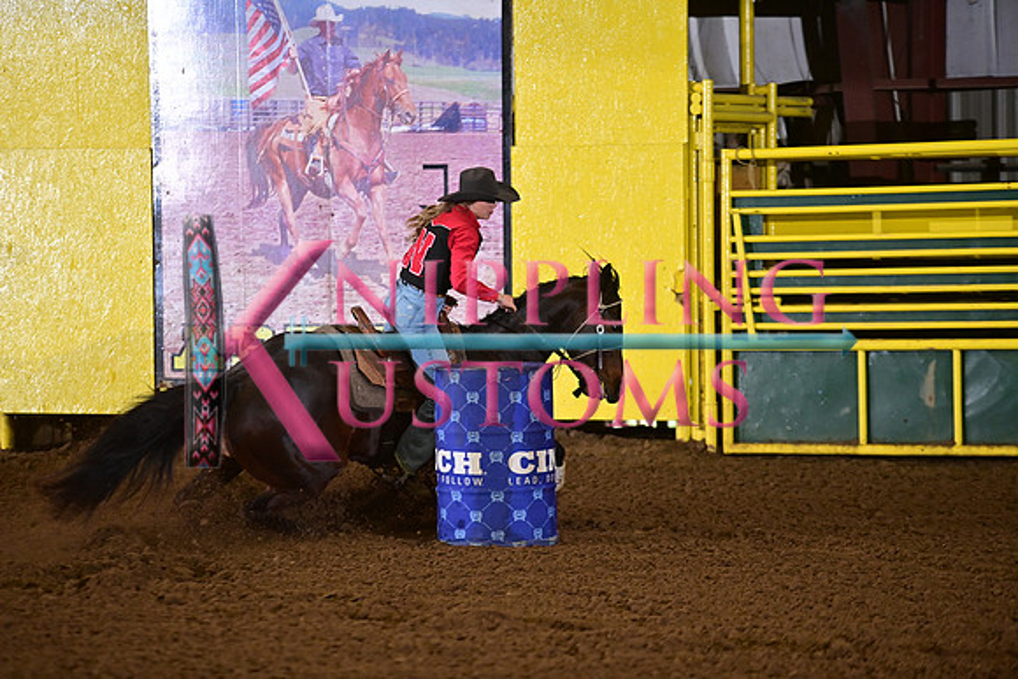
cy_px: 340
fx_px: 5657
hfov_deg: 10.3
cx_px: 509
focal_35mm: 200
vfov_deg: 6.9
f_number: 3.2
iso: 1000
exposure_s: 1/200
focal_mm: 200
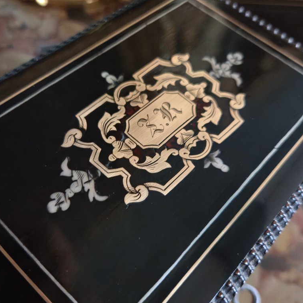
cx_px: 148
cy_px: 154
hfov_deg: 51.1
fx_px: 317
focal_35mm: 32
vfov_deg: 51.1
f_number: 1.8
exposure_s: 1/25
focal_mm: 5.4
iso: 1000
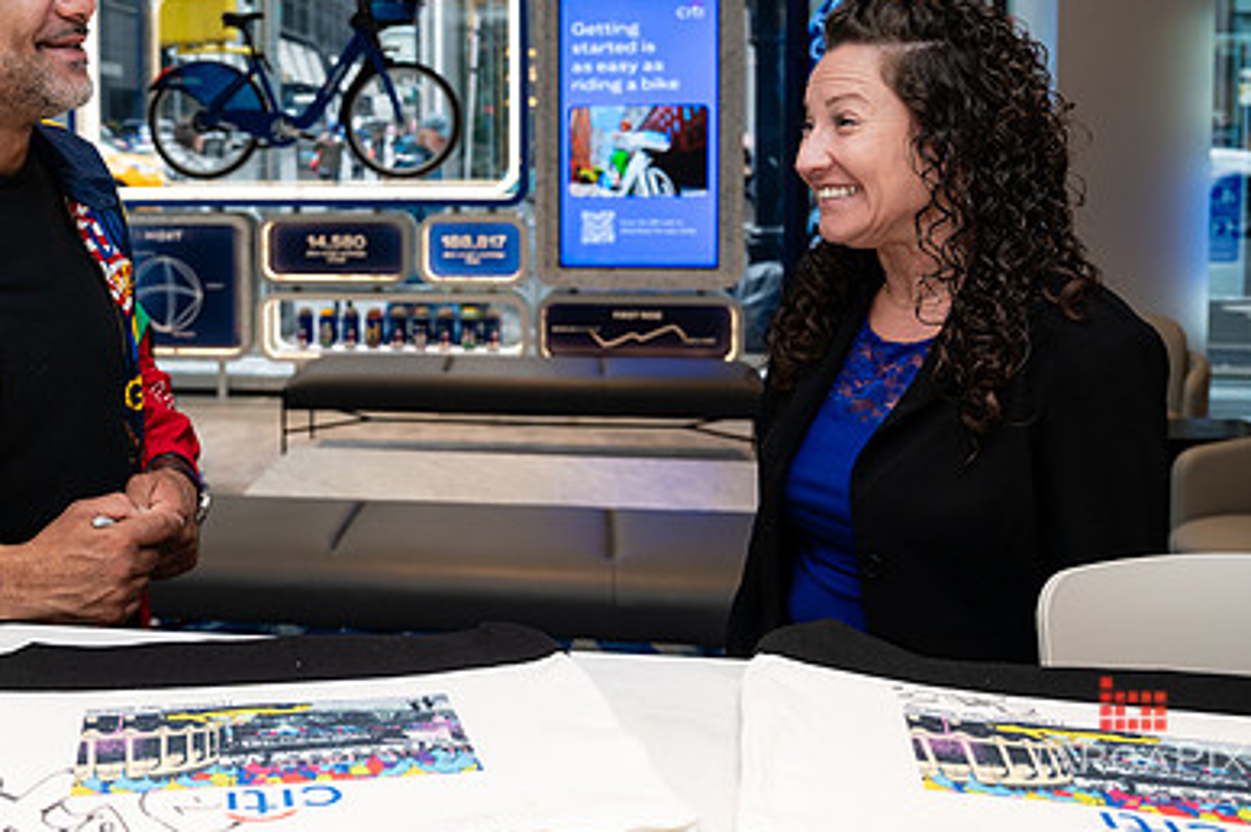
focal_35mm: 40
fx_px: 1389
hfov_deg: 47.2
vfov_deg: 32.8
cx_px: 353
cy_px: 218
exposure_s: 1/160
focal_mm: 25.5
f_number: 4
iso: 400
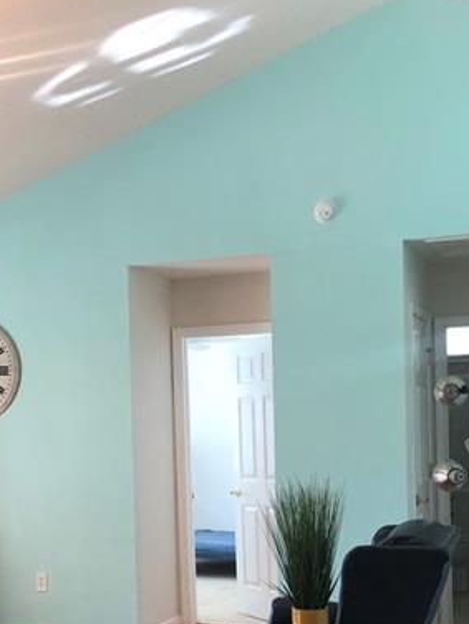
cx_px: 171
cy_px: 472
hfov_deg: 25.6
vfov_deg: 33.1
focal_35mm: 57
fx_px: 1029
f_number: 1.8
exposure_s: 1/30
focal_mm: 4
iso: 32
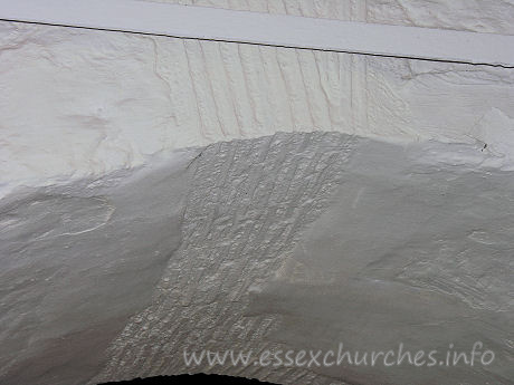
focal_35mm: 115
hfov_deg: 17.1
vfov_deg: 12.9
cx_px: 257
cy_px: 192
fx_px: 1708
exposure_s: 1/60.1
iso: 50
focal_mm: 29.3
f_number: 3.7
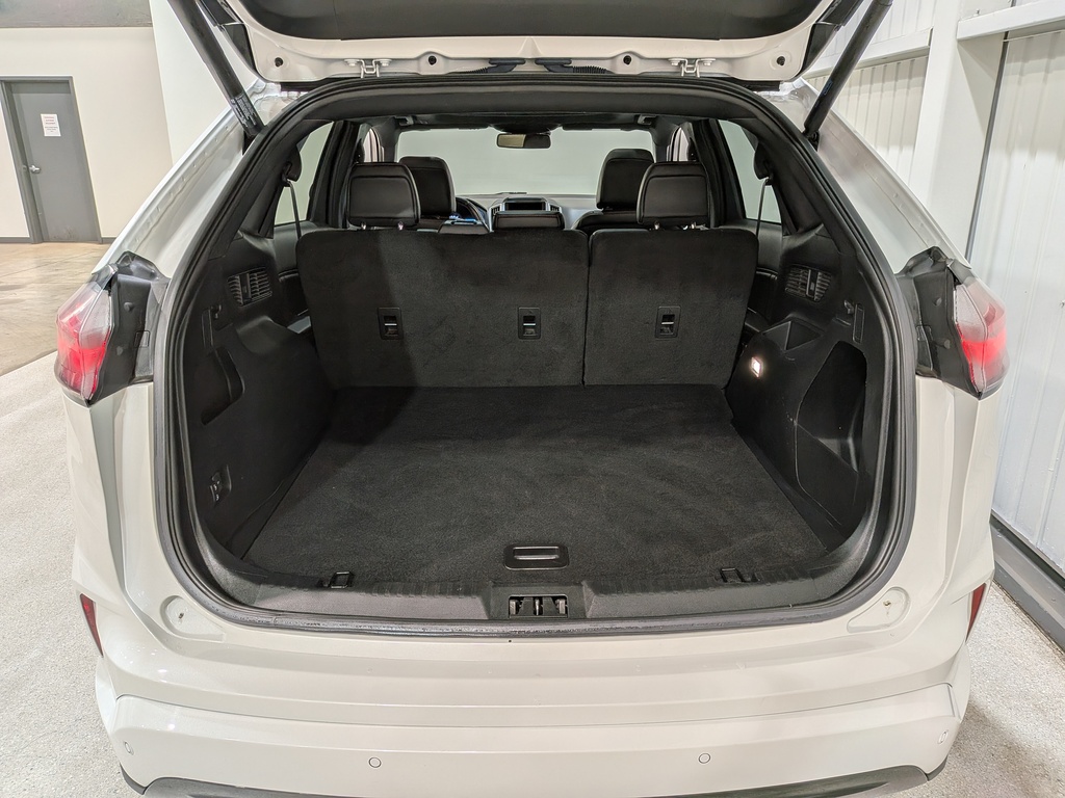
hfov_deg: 71.6
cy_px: 399
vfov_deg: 56.8
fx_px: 738
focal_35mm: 24
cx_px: 532
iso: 29
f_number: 1.7
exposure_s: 1/164
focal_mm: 4.53
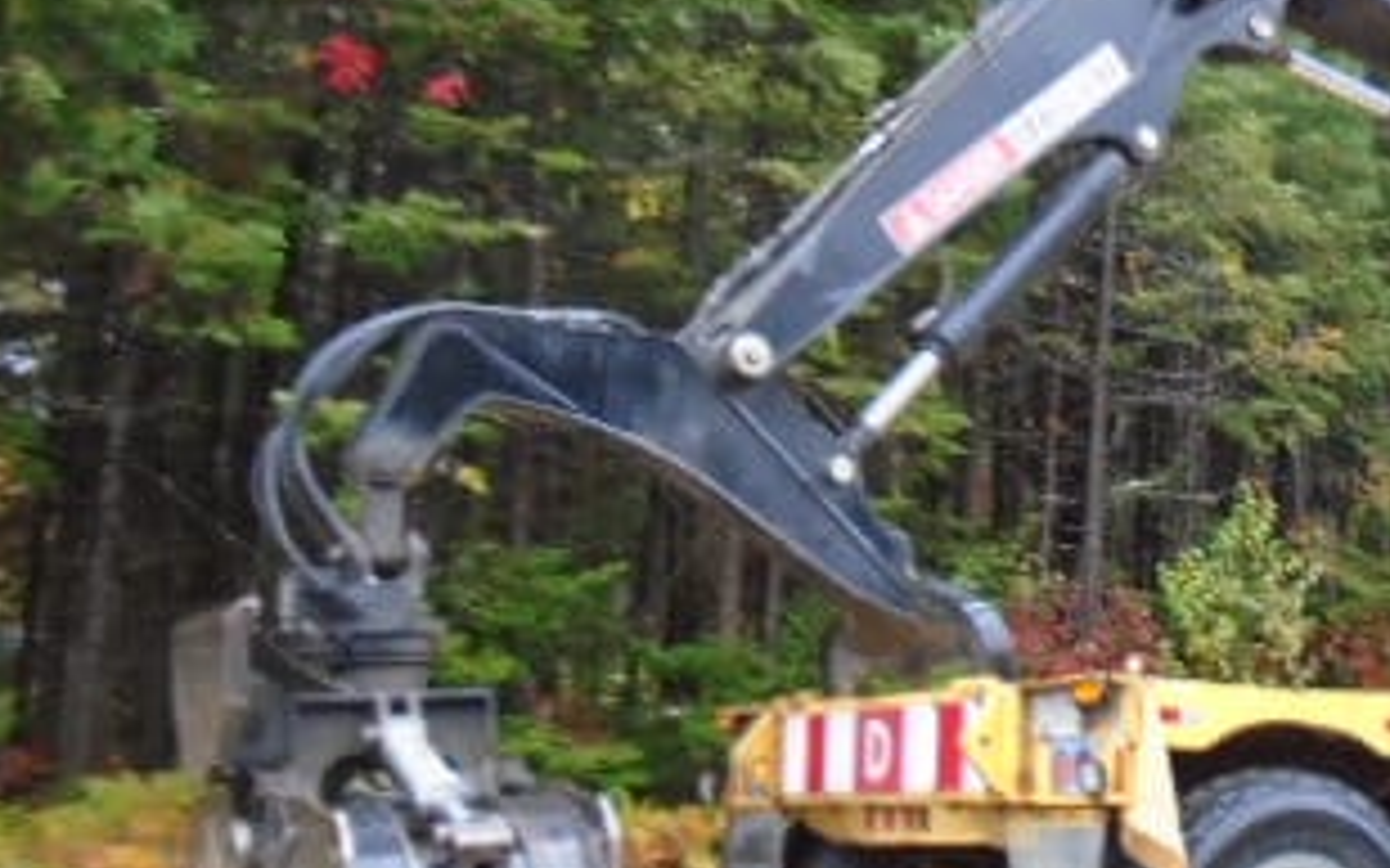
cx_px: 1255
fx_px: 2159
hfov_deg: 33.7
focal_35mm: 57
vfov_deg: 22.7
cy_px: 396
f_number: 3.2
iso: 160
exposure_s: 1/30
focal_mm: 4.6
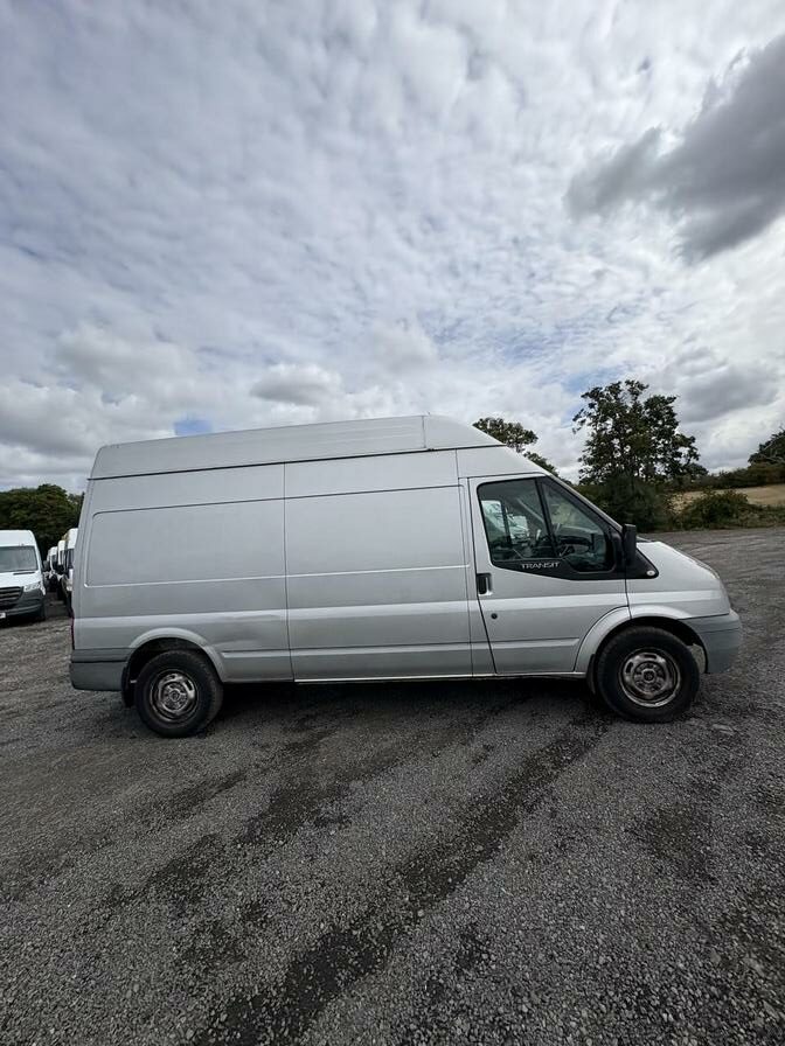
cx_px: 392
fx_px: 423
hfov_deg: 85.7
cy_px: 523
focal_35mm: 14
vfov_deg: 102.1
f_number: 2.2
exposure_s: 1/3106
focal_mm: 2.22
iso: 50
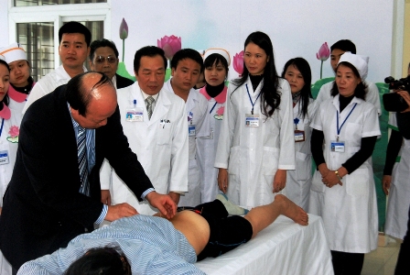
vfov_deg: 23.9
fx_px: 650
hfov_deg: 35.0
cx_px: 205
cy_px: 138
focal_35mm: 57
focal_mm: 38
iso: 1600
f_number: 5.6
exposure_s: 1/60
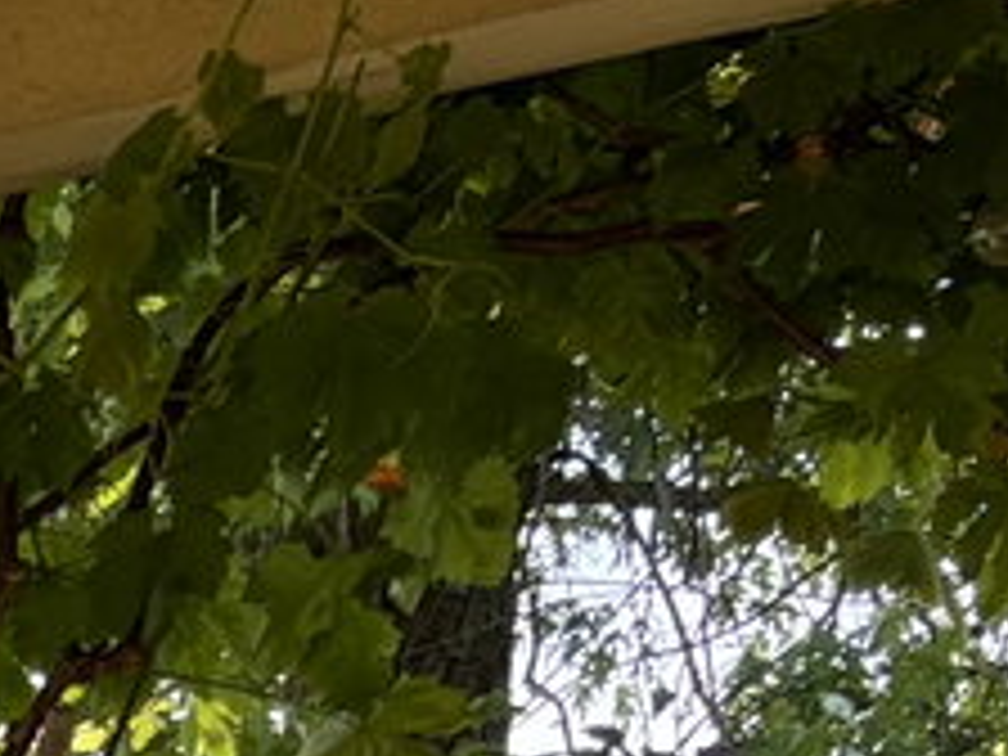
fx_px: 5416
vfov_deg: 7.2
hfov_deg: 8.1
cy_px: 2210
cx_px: -2538
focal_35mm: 186
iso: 50
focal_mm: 5.96
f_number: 1.6
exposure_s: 1/684
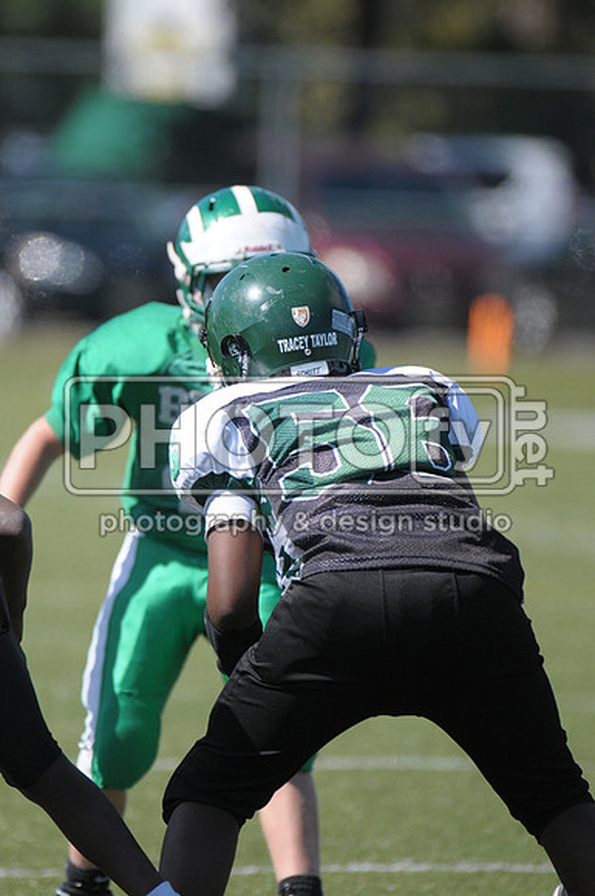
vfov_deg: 3.4
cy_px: 448
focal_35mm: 600
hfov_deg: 2.3
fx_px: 14918
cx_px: 298
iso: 640
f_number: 4
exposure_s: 1/4000
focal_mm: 400
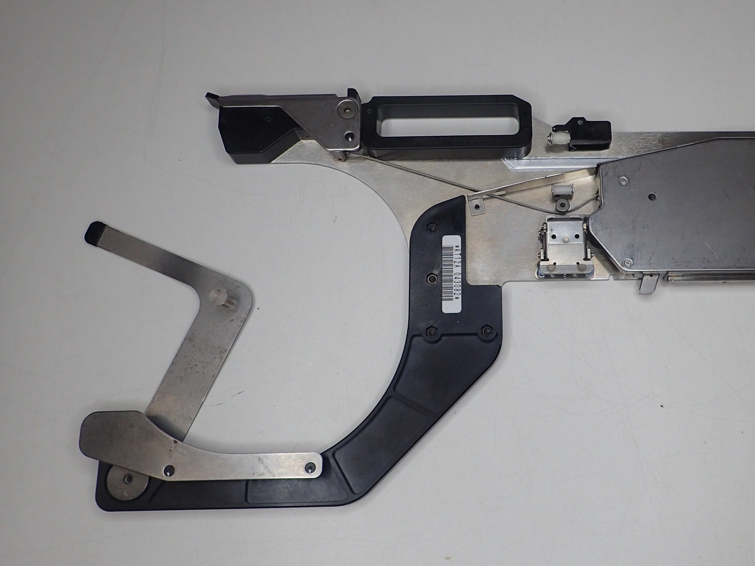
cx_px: 516
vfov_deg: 39.7
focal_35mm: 36
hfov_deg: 50.2
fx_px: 785
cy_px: 271
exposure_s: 1/320
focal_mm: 4.5
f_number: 2.8
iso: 100
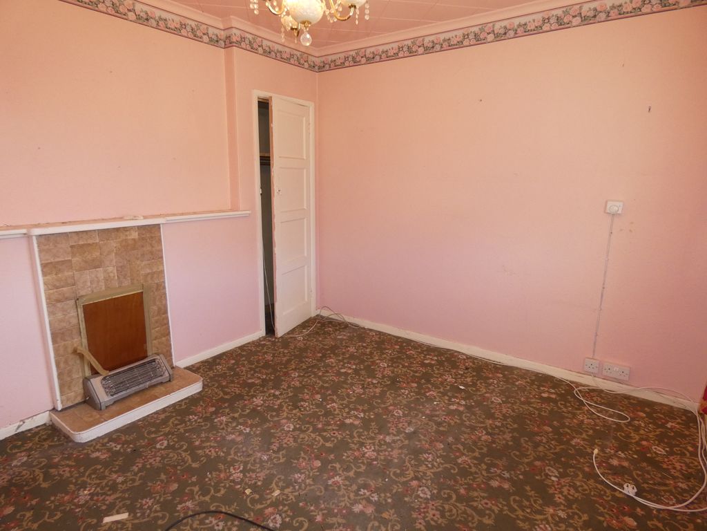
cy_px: 266
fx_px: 408
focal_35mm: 20
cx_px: 354
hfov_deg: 81.7
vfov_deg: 66.0
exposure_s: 1/60
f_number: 2.8
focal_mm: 3.6
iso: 250
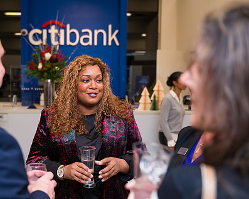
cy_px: 110
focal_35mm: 48
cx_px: 91
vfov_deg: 31.4
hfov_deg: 38.5
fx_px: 353
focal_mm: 35
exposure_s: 1/200
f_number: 3.2
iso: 400
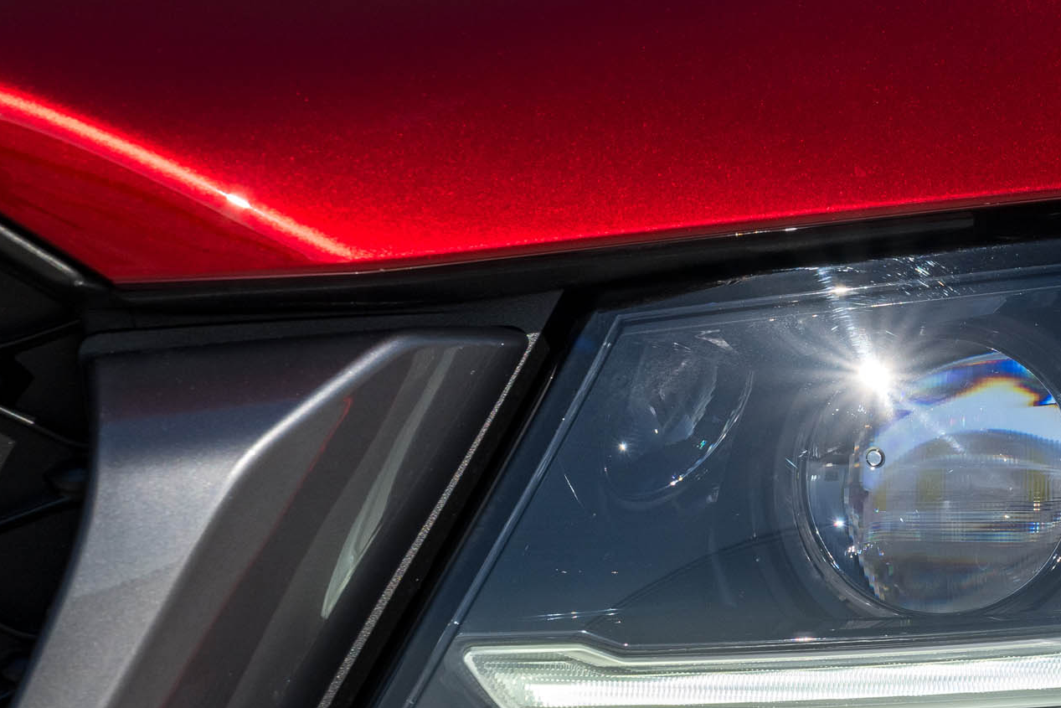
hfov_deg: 4.3
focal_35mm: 473
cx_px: 1305
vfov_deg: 2.9
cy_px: 428
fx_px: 13941
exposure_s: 1/250
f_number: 11
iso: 100
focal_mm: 185
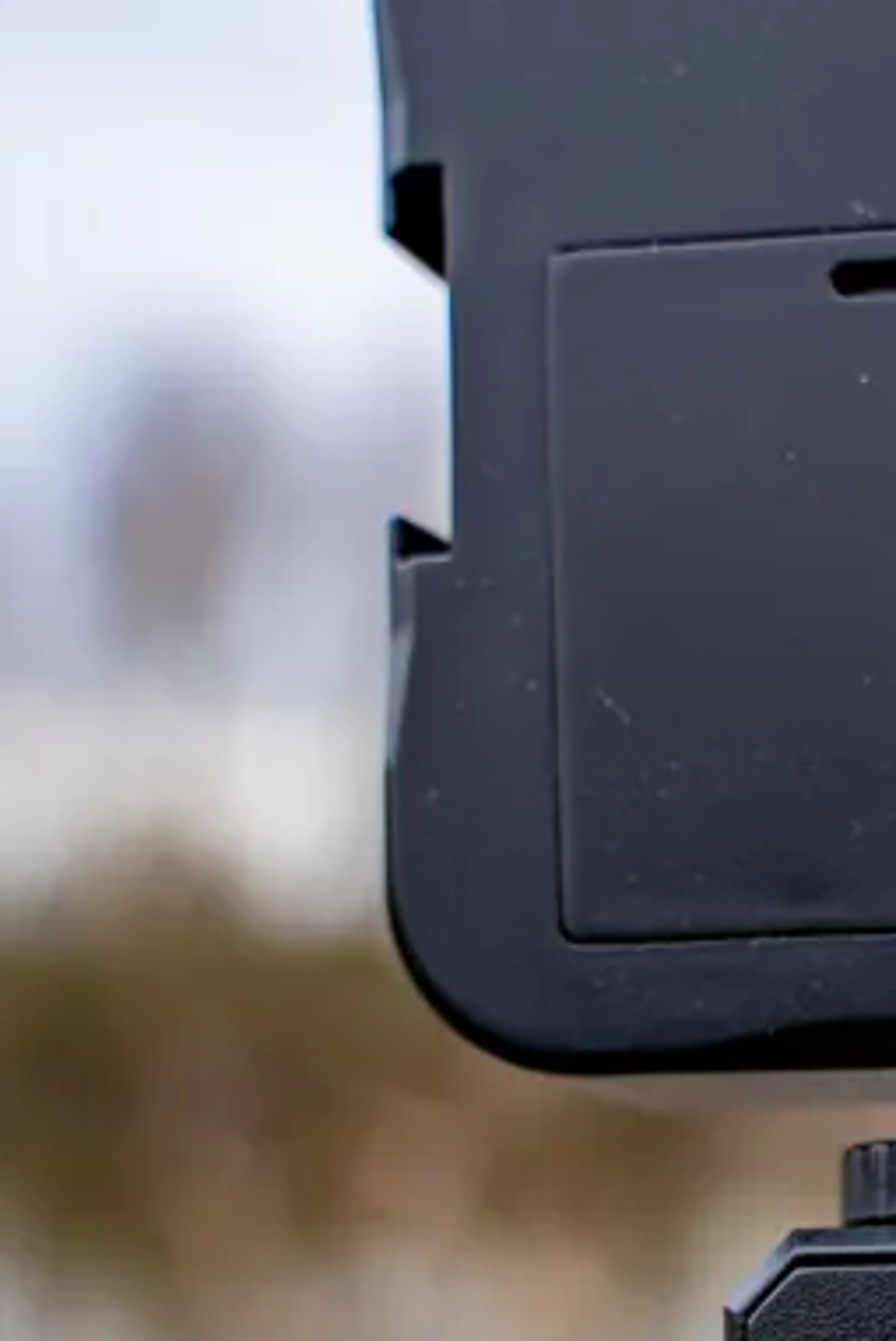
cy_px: 1208
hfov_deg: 14.6
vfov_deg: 22.5
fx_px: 3282
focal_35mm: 88
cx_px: 1283
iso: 100
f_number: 5
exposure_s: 1/100
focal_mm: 28
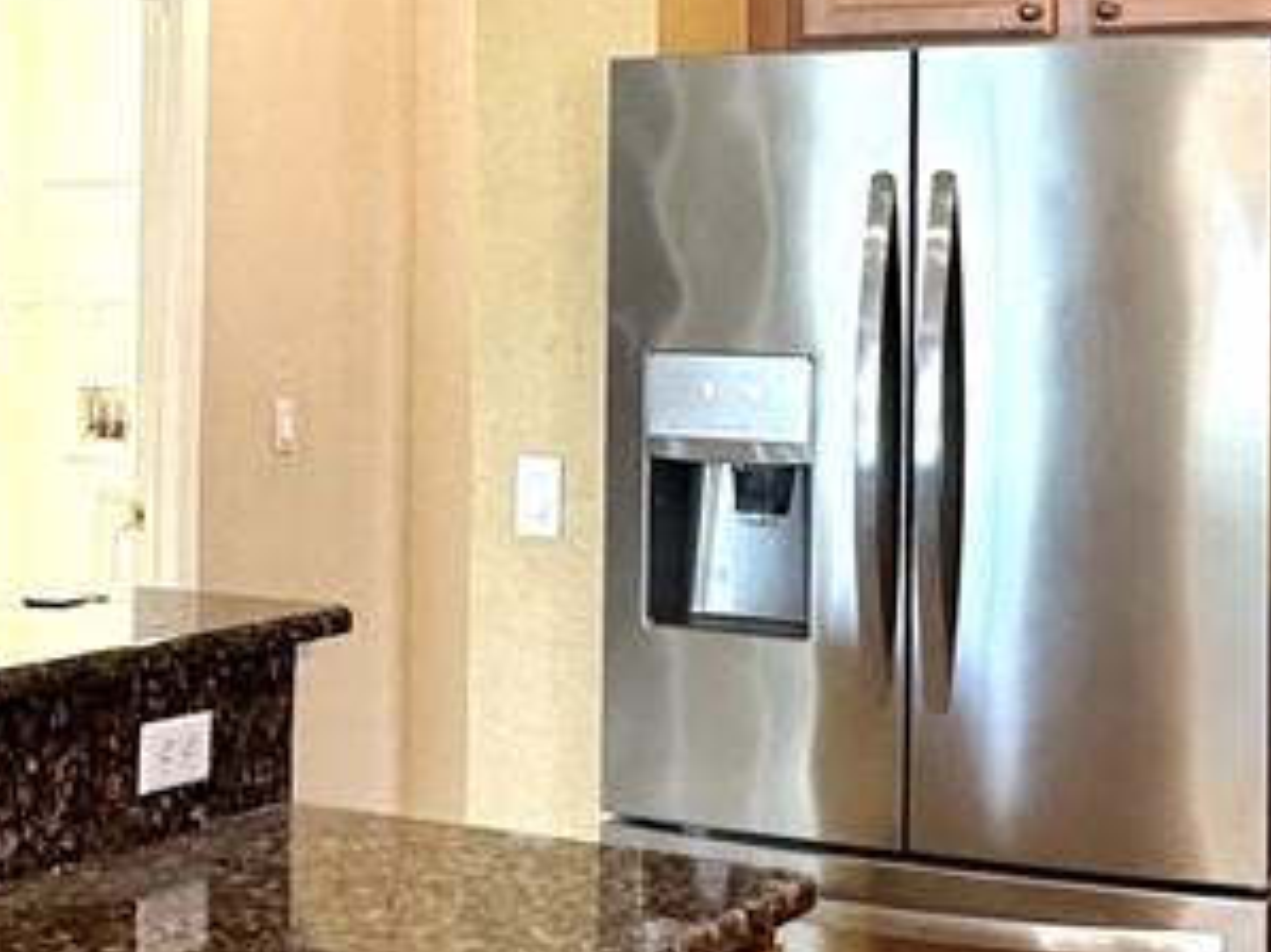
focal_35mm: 75
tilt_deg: +1.0
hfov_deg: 25.9
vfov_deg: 19.4
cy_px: 204
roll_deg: -0.1
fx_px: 2753
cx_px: 485
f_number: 2.2
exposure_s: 1/60
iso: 160
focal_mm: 2.22
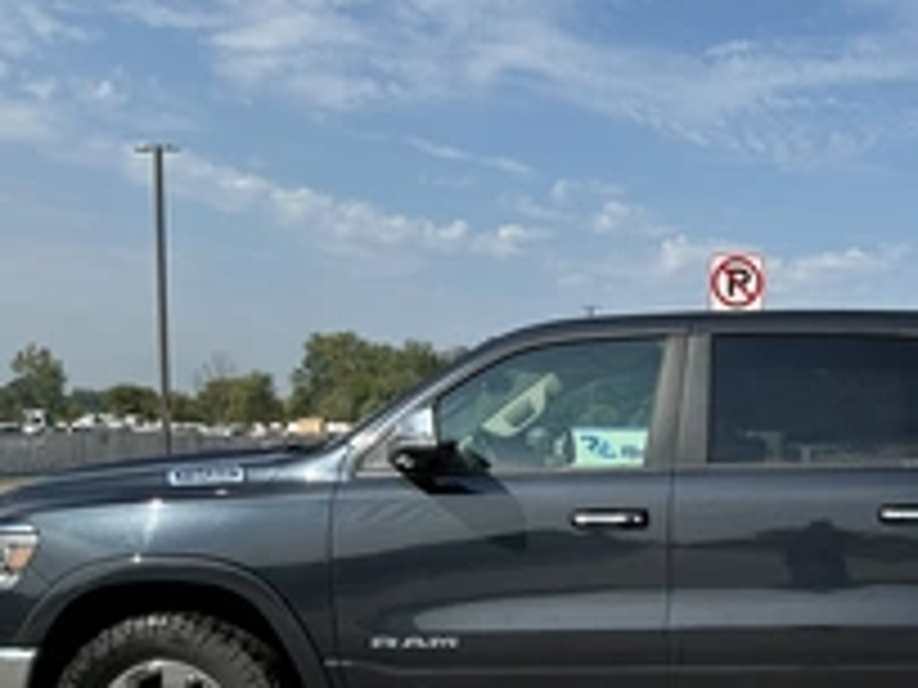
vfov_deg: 26.0
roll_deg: +0.3
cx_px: 792
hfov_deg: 33.4
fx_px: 1459
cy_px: 576
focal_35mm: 55
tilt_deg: -3.2
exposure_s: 1/1912
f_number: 1.8
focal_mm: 3
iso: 25
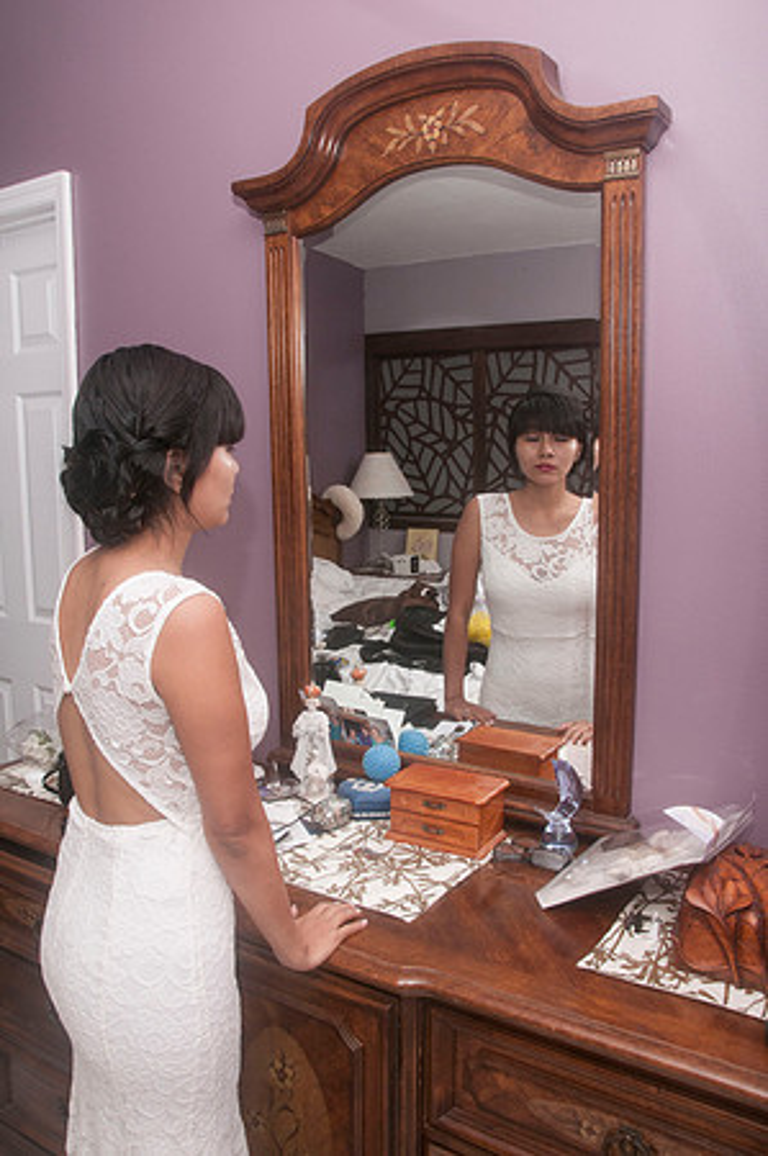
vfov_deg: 67.4
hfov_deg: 47.8
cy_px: 578
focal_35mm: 27
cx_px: 384
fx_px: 866
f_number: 11
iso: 400
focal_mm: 18
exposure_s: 1/250
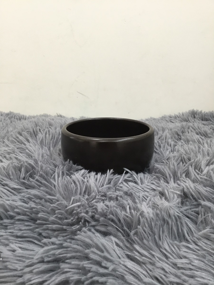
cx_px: 107
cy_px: 142
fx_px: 256
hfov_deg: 45.4
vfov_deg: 58.4
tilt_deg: -19.2
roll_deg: +0.4
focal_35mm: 31
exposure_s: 1/33
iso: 100
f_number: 2.4
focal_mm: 3.3
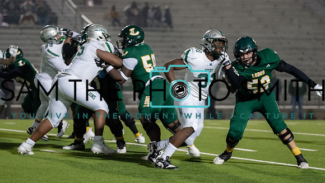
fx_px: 1651
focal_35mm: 191
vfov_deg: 6.4
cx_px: 155
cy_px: 77
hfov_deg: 11.2
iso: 3200
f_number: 2.8
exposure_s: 1/1250
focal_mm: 140
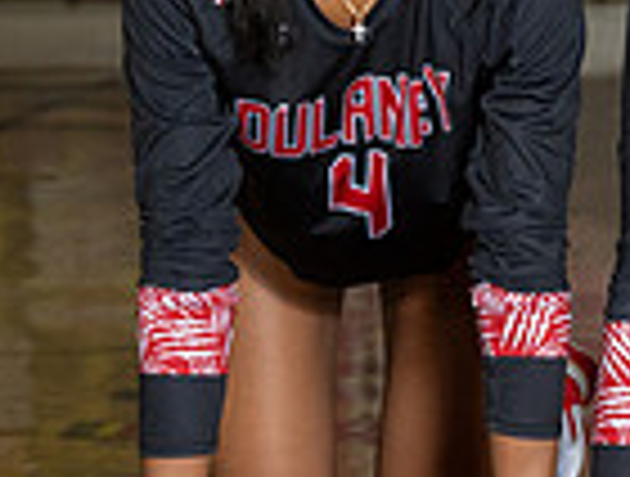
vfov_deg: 2.6
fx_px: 10592
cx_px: 853
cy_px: -219
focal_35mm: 580
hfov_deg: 3.4
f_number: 7.1
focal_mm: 110
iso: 500
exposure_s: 1/160
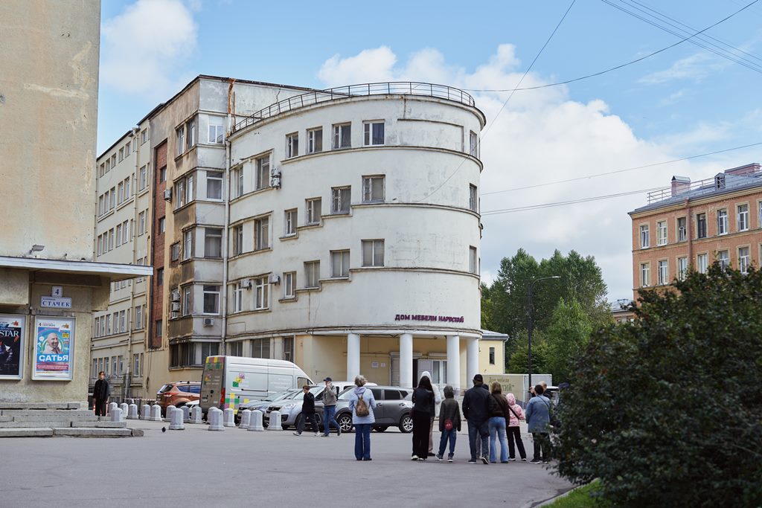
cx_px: 381
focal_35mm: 52
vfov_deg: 26.0
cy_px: 254
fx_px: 1101
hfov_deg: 38.2
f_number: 3.2
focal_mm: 52
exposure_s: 1/800
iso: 100
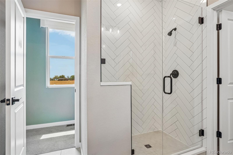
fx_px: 107
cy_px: 78
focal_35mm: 16
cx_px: 116
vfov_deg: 72.0
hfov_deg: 95.0
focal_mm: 11
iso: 100
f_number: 8
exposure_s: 1/30
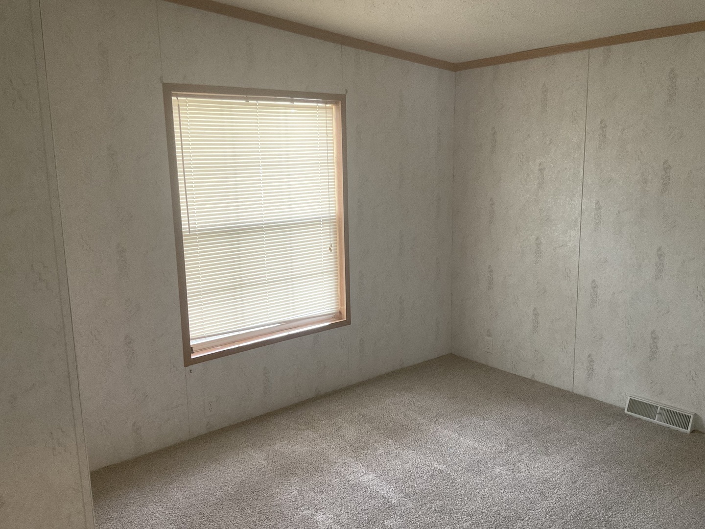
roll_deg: +0.7
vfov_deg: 48.2
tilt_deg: -10.6
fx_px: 591
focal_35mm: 29
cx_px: 352
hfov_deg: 61.7
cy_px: 264
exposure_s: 1/60
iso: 200
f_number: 1.8
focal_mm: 3
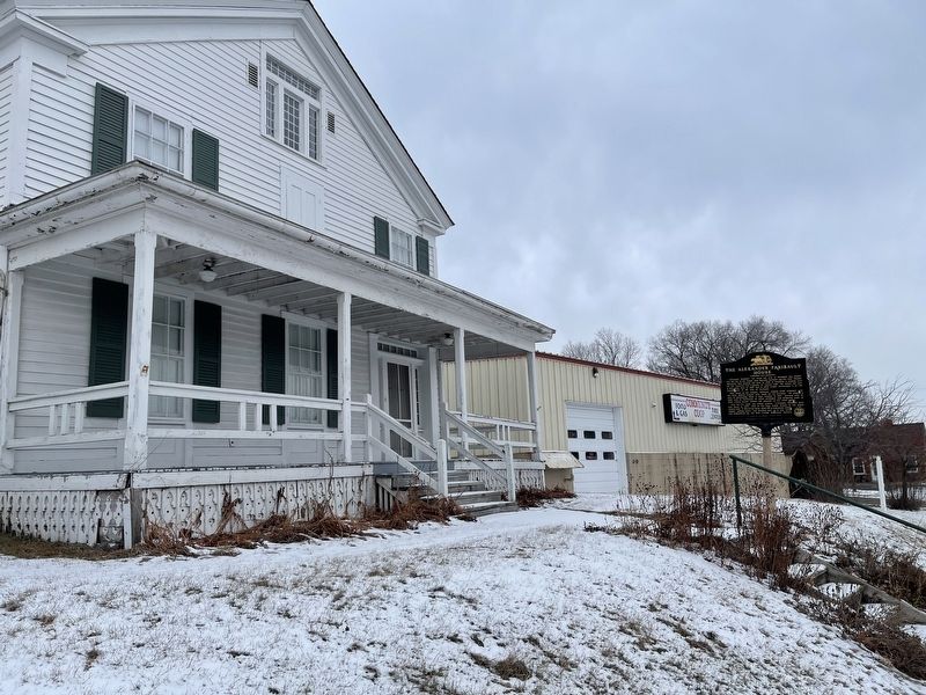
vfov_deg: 53.1
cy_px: 348
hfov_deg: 67.3
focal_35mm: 26
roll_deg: +2.0
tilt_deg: +9.7
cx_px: 463
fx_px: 696
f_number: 1.6
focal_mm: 5.1
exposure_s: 1/842
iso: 32
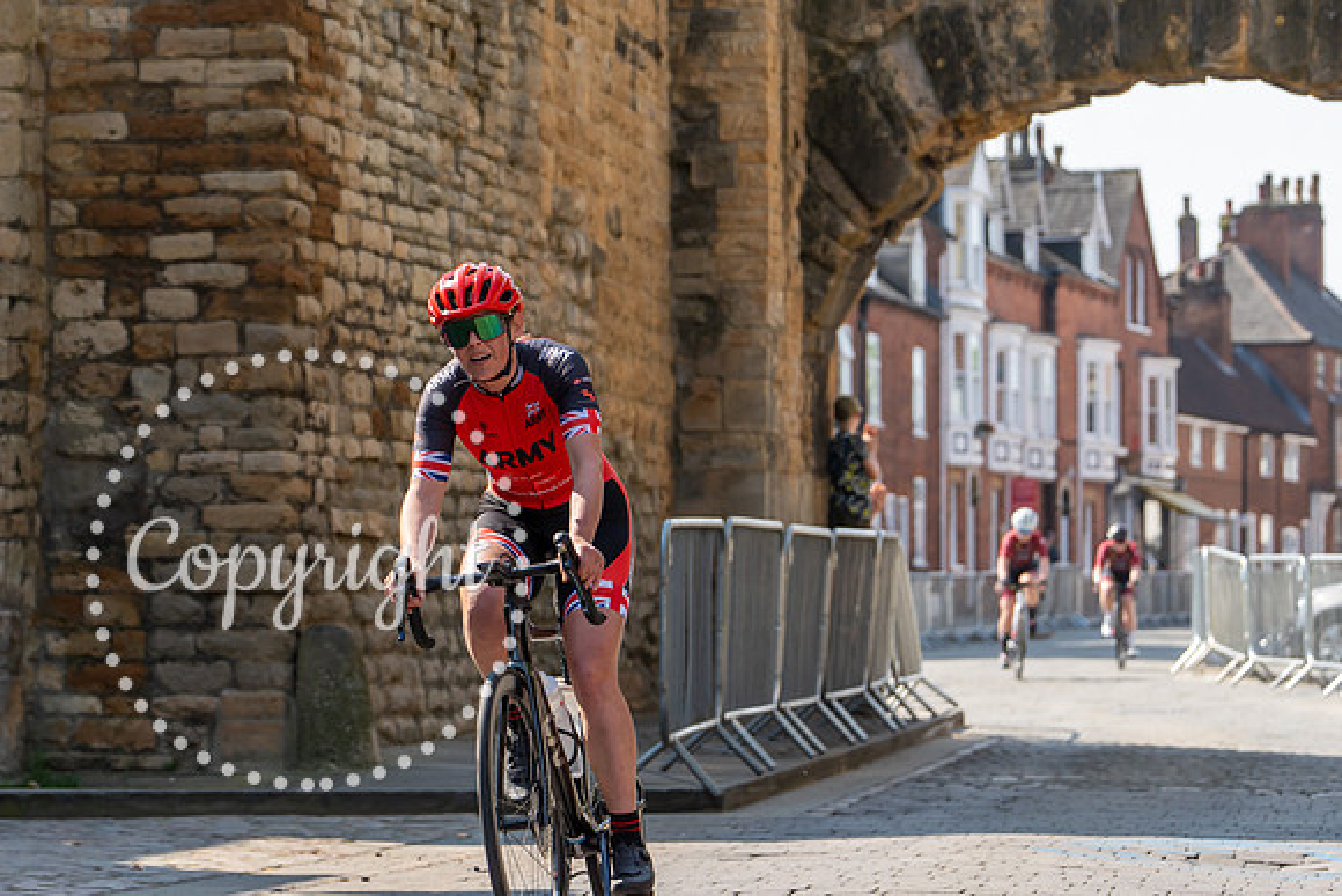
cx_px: 506
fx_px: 5287
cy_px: 273
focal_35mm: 142
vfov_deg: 9.7
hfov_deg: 14.5
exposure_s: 1/1000
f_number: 4.5
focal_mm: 102
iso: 200
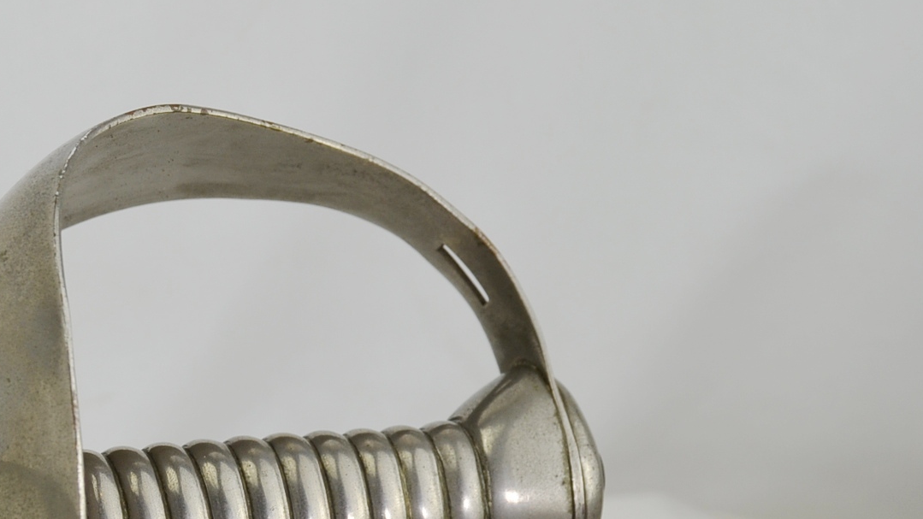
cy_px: 502
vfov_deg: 6.8
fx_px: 4381
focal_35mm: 179
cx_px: 165
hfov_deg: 12.0
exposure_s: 1/125
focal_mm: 50
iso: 250
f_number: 5.6
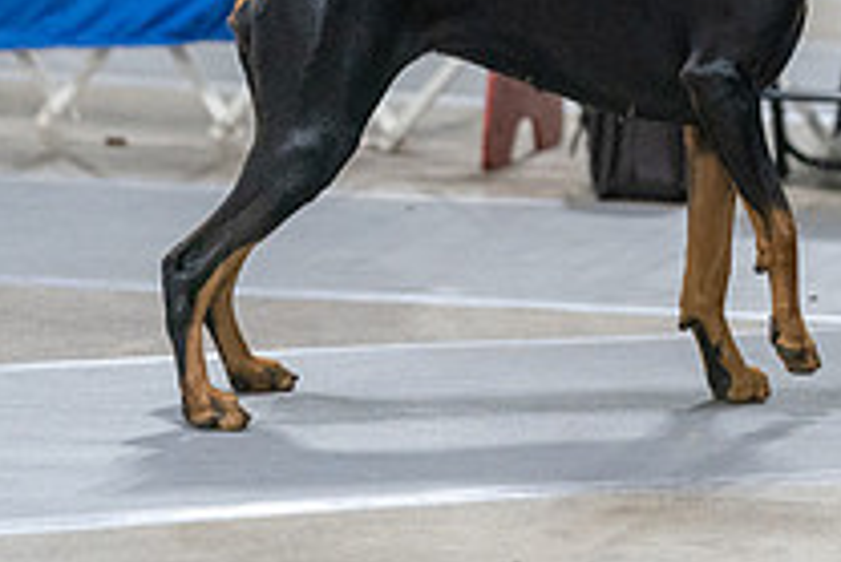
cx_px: 602
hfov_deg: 4.2
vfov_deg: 2.8
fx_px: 11338
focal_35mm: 485
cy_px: -204
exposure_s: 1/320
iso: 6400
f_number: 2.8
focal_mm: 174
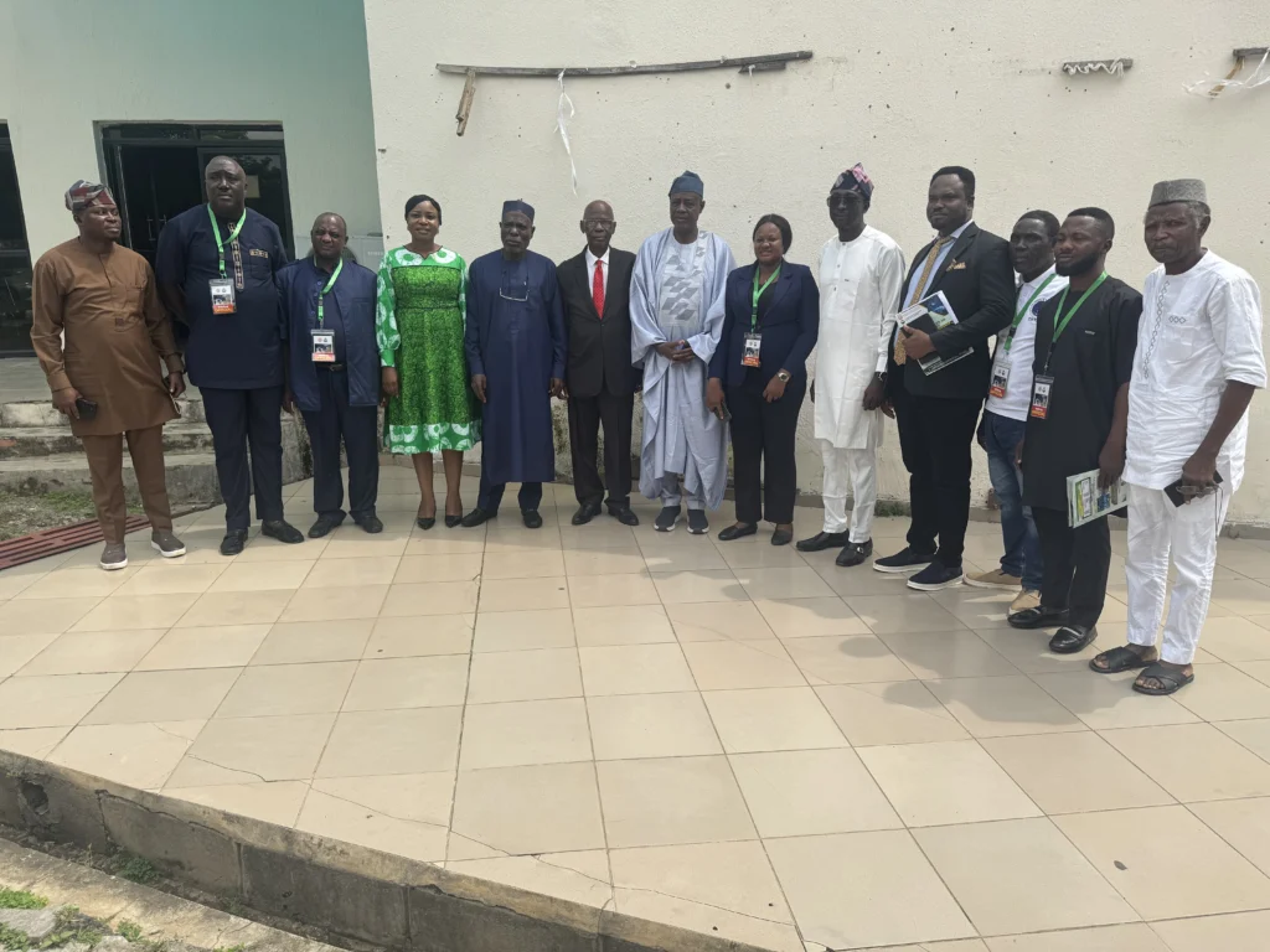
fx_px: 881
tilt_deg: -13.3
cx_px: 635
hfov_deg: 71.6
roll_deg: +0.7
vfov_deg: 56.8
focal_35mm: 24
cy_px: 476
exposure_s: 1/3096
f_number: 1.78
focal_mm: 6.76
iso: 80
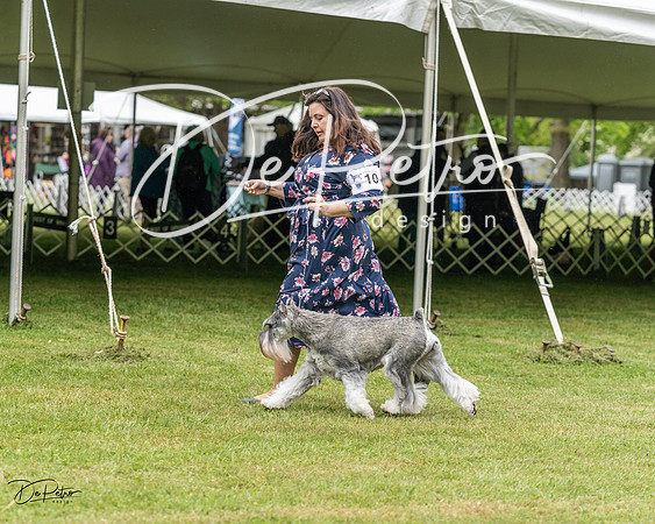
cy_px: 262
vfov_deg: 14.7
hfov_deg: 18.3
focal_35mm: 105
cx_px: 328
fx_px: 2030
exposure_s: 1/800
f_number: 4
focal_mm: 93
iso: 640
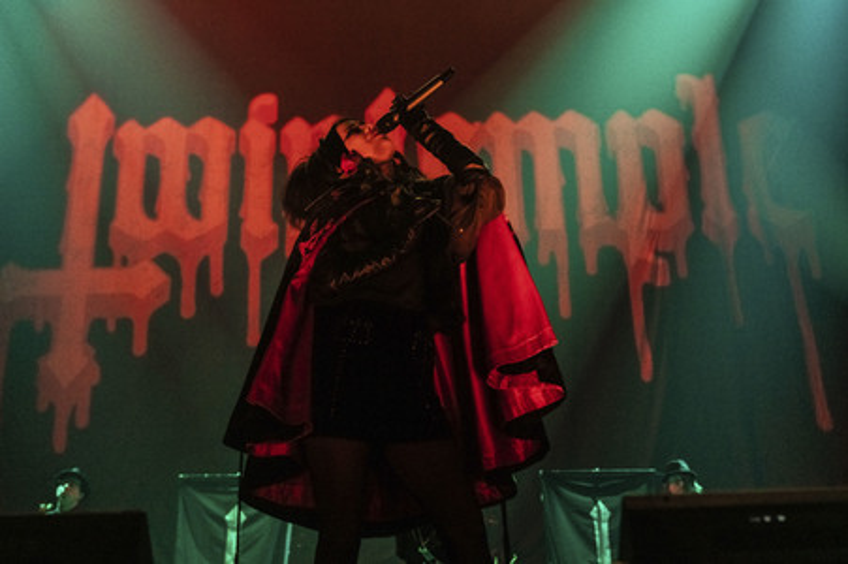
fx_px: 800
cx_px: 424
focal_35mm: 34
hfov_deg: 55.8
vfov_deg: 38.8
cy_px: 282
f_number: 2.8
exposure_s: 1/250
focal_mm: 34
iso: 5000
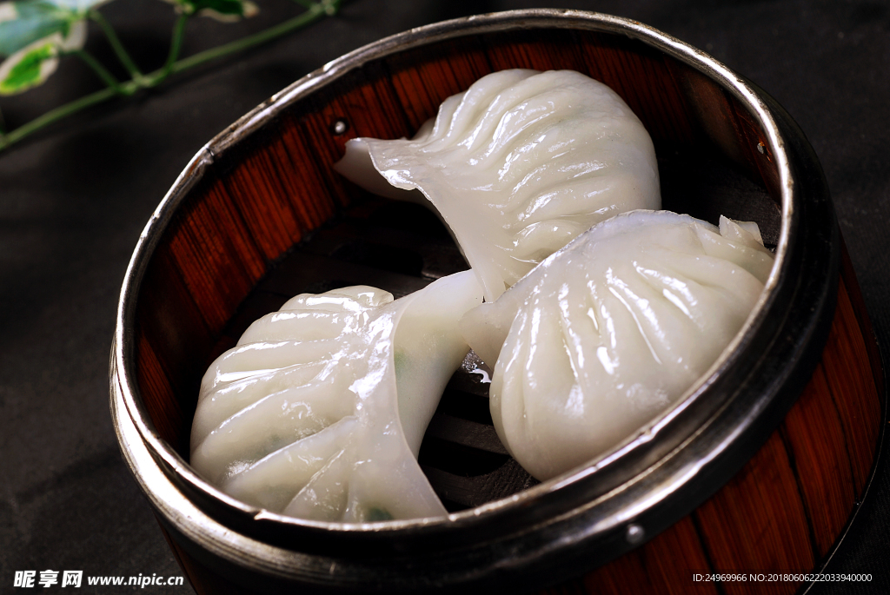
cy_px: 298
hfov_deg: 22.6
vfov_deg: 15.2
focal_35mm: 90
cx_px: 445
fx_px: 2227
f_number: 9
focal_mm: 60
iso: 100
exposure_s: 1/125
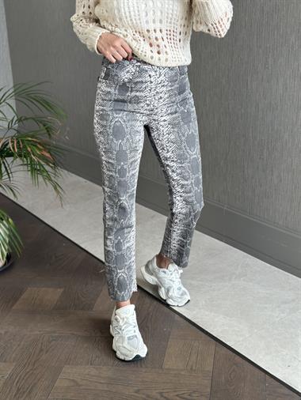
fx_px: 556
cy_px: 200
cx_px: 150
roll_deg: +2.2
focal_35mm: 48
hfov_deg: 30.3
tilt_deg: -34.4
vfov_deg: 39.6
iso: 100
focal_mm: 6.86
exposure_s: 1/172
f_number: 1.78
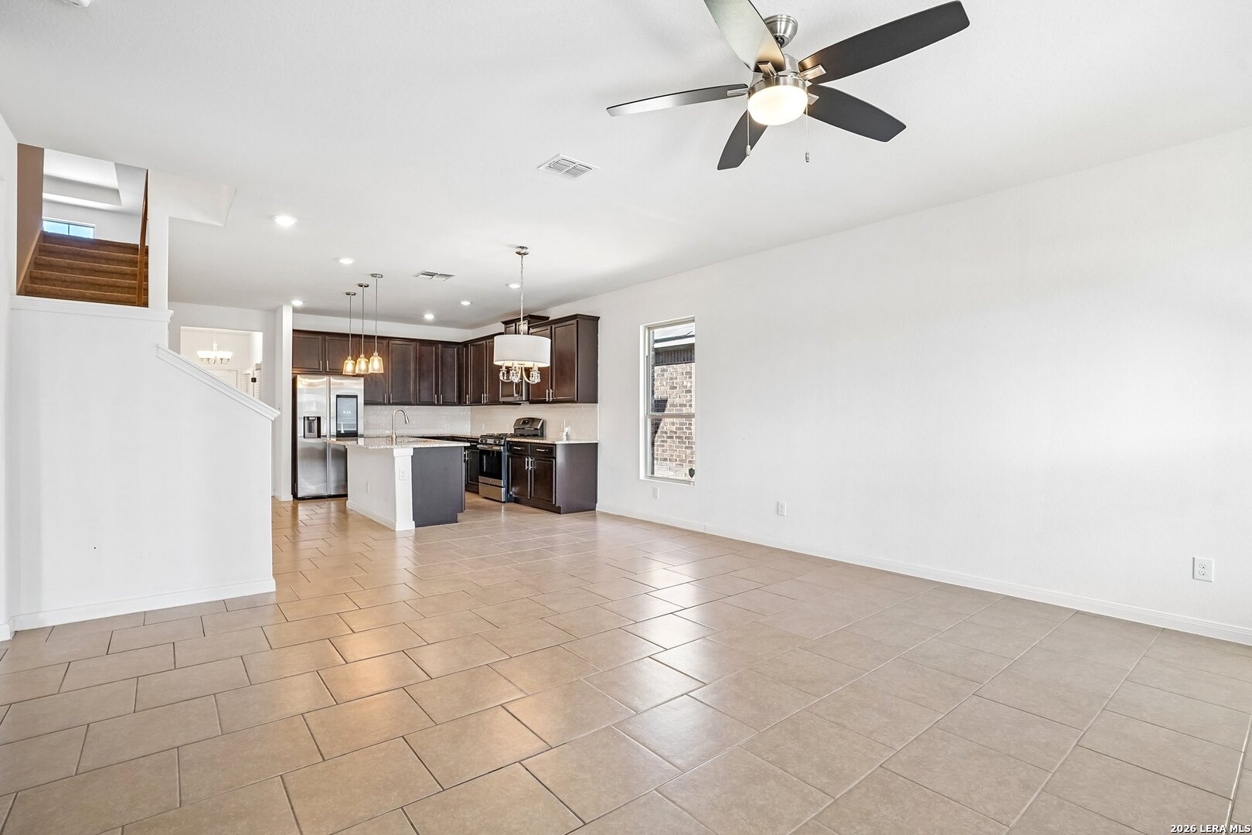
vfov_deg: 73.7
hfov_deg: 96.7
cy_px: 418
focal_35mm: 16
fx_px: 556
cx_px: 626
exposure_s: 1/40
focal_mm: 16
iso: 400
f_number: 8
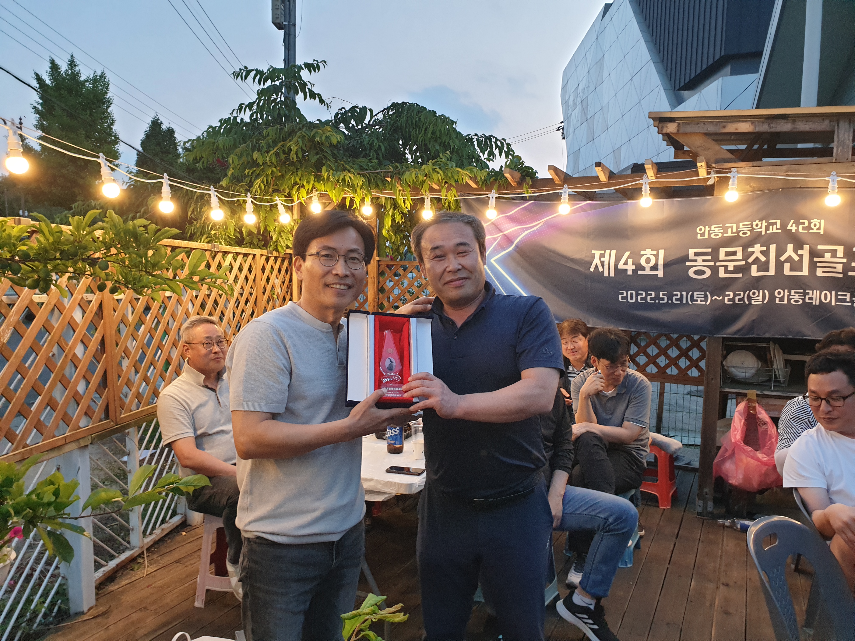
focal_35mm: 26
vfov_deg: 53.1
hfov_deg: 67.3
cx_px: 428
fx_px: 642
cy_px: 320
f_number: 2.4
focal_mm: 4.3
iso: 250
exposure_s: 1/60
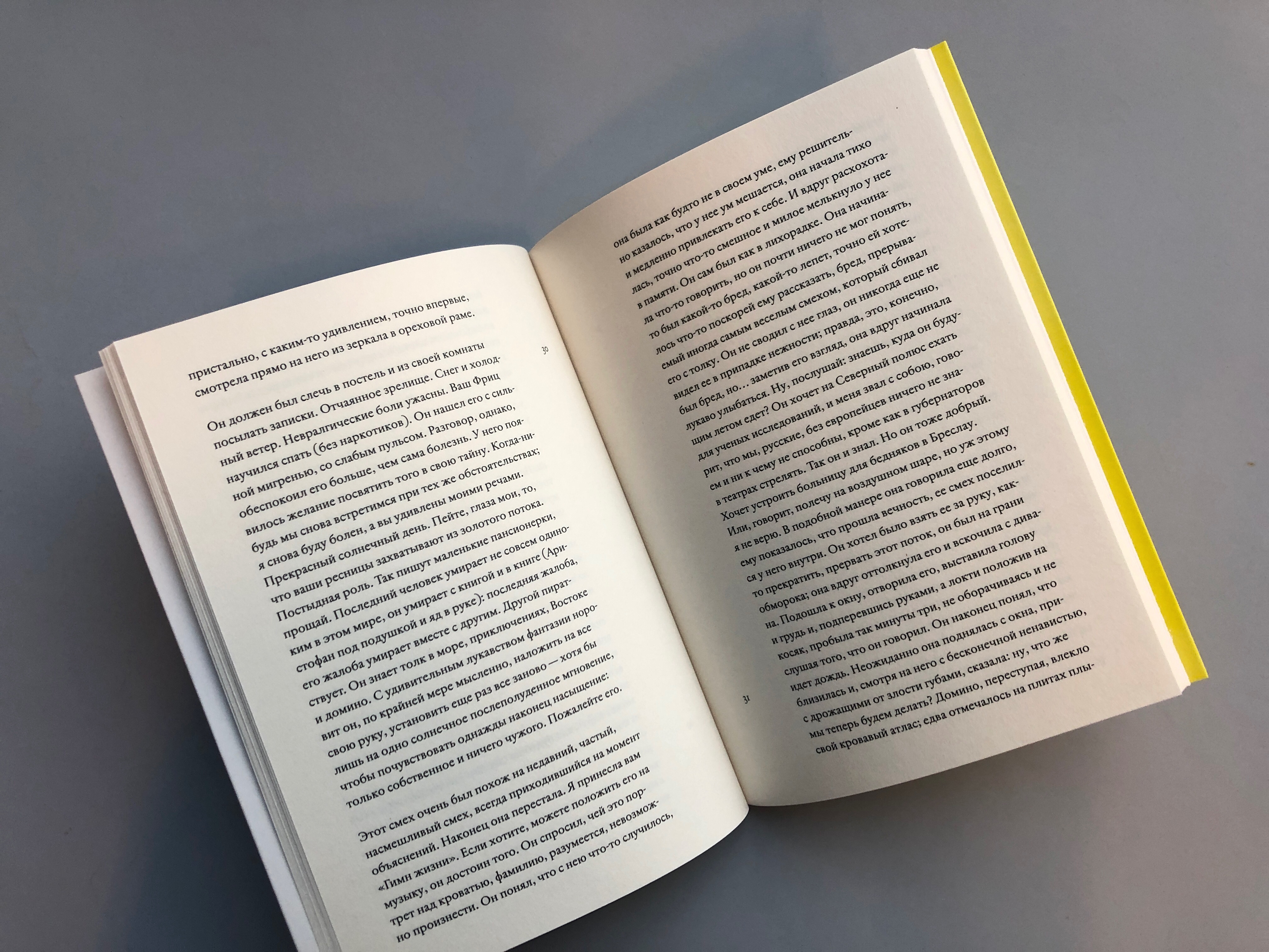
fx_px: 1026
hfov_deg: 63.4
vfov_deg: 49.7
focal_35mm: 28
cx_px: 634
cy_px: 476
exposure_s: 1/33
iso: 25
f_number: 1.8
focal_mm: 3.99
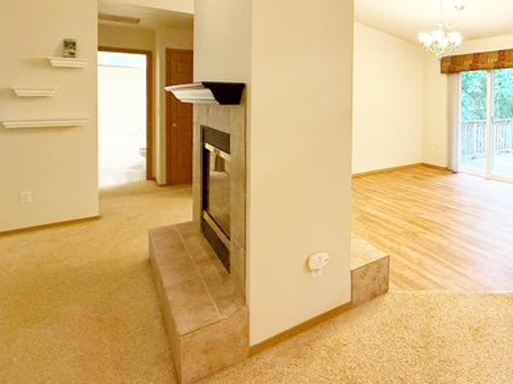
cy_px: 105
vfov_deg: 56.5
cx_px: 410
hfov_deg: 67.1
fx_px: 341
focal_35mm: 23
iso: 320
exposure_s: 1/120
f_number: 2.2
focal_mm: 2.22
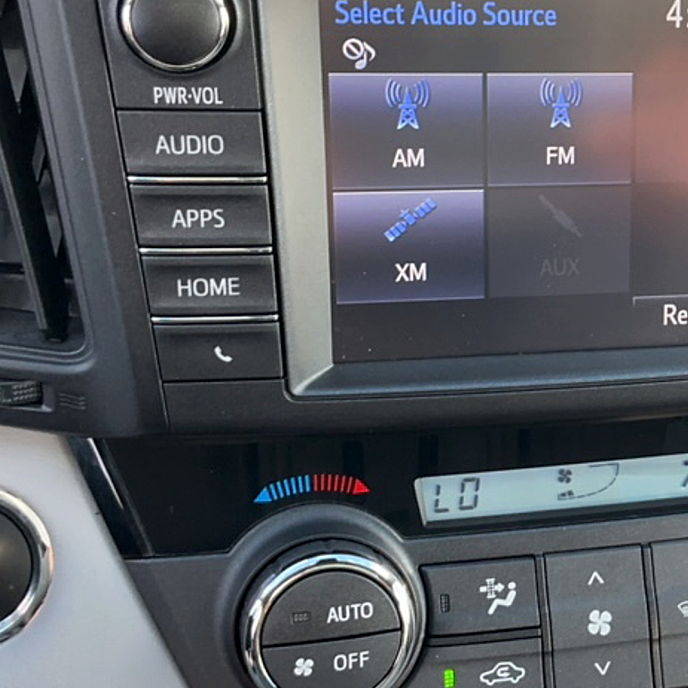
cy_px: 295
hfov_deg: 29.5
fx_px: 1237
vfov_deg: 31.0
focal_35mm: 55
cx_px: 652
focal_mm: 3
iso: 25
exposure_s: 1/60
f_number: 1.8
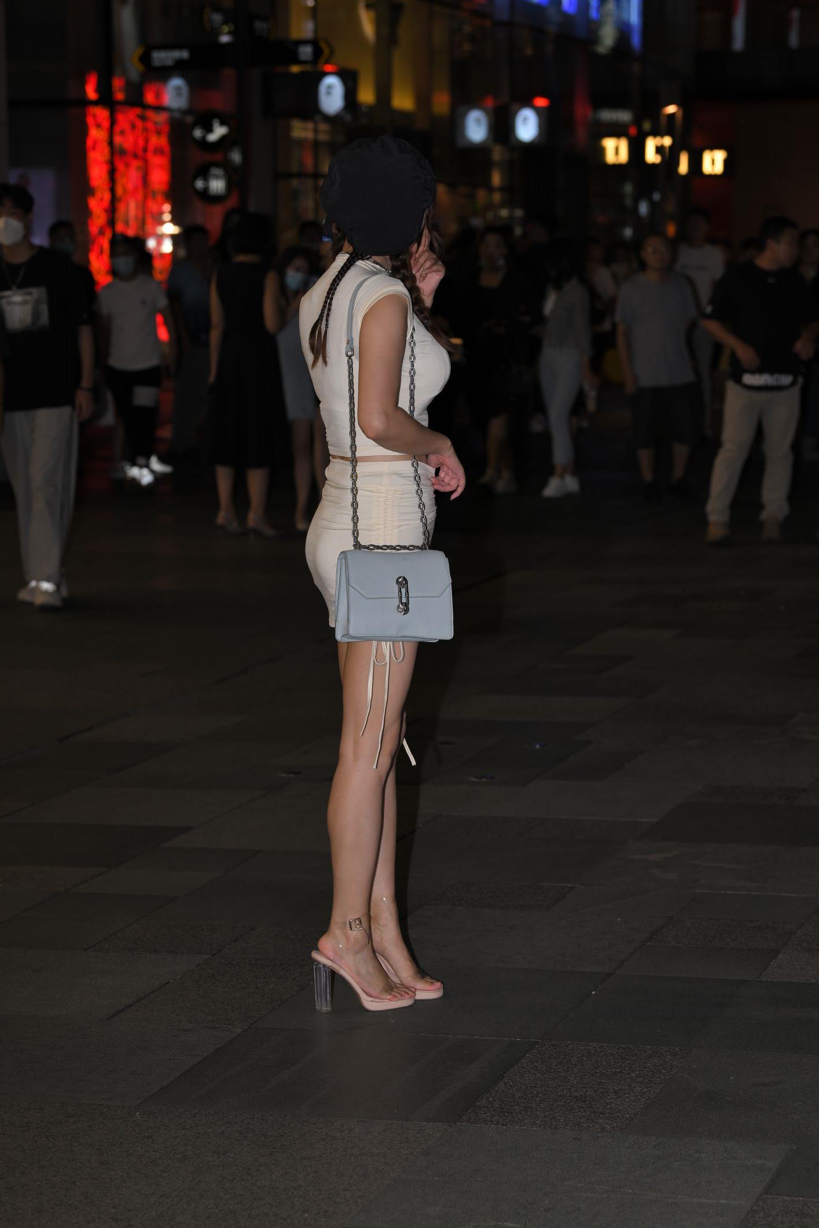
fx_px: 3174
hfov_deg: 14.7
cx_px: 414
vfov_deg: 21.9
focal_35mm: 93
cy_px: 611
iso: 500
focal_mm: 92
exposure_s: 1/200
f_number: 5
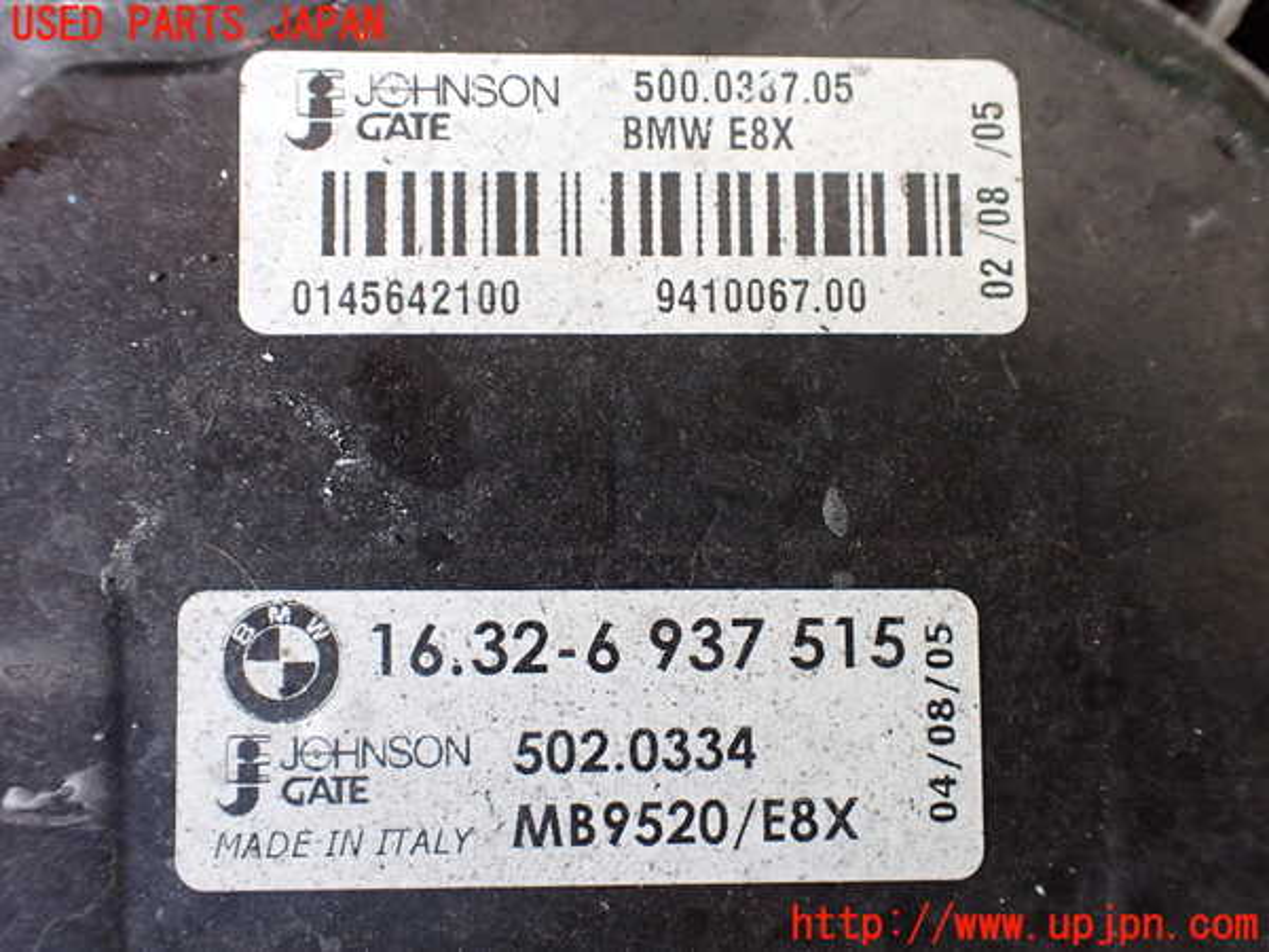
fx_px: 1100
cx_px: 634
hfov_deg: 60.0
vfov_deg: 46.8
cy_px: 476
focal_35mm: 30
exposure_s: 1/125
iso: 500
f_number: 2.3
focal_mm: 5.4
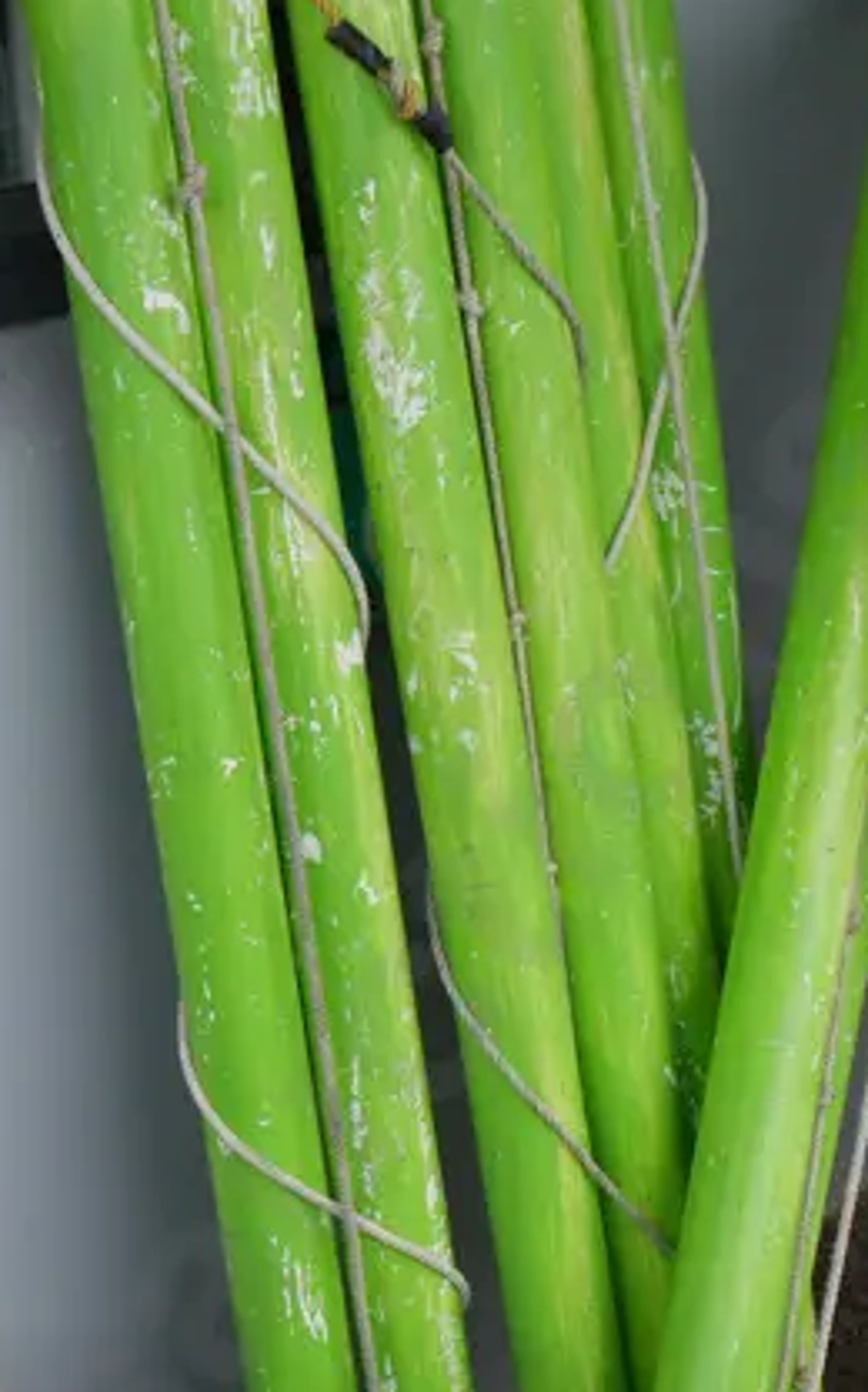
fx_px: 2768
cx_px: 332
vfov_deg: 27.6
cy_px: 1135
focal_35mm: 73
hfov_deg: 17.8
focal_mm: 14
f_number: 5.6
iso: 200
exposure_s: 1/250
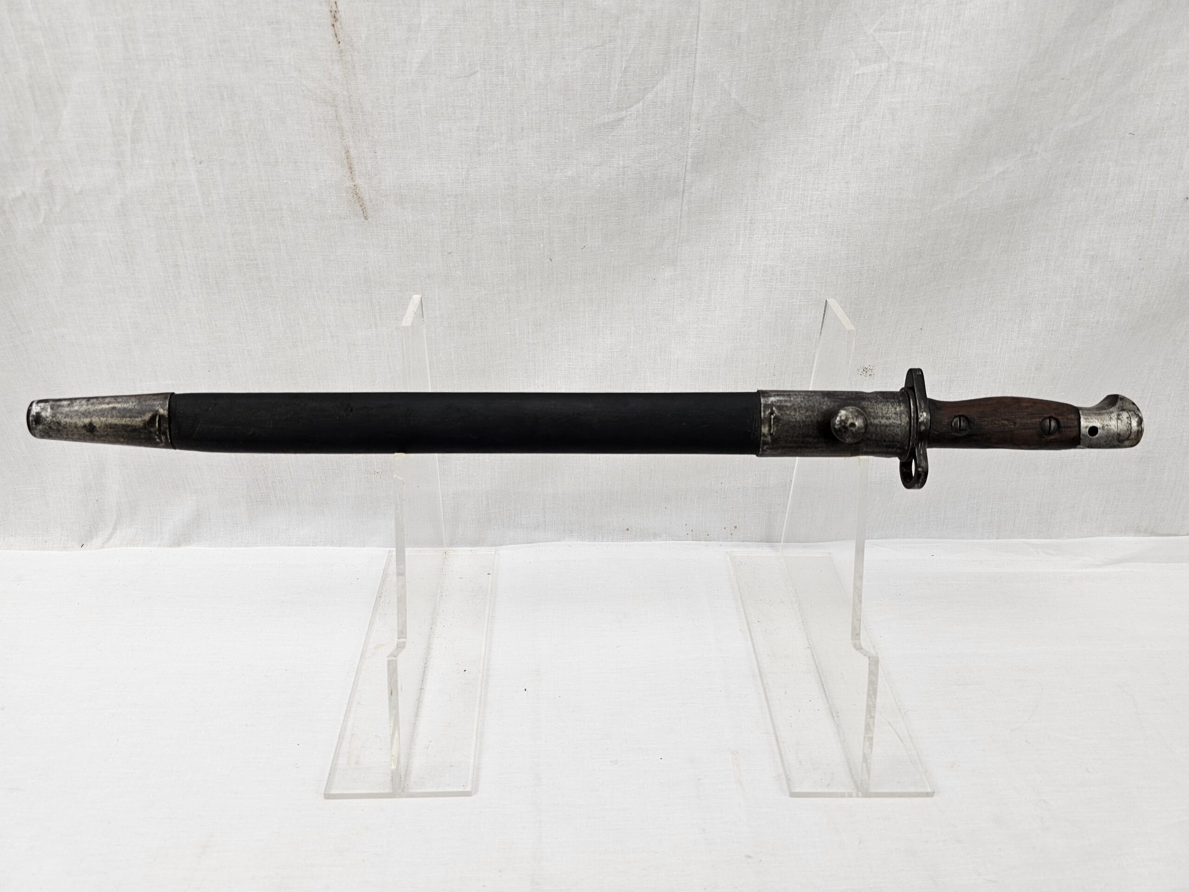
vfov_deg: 58.9
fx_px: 790
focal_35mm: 23
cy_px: 446
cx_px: 594
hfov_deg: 73.9
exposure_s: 1/100
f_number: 1.7
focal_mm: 6.3
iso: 32
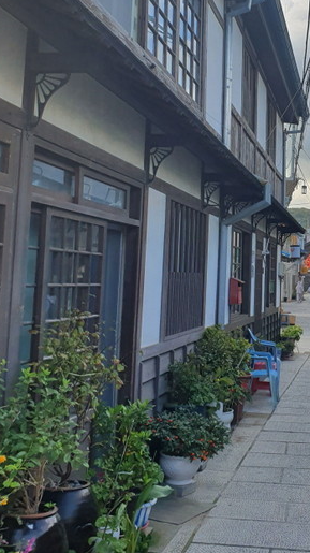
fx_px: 644
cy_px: 201
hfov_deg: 26.0
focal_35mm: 44
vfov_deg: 45.9
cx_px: 290
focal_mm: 4.32
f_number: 2.4
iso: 50
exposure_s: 1/586
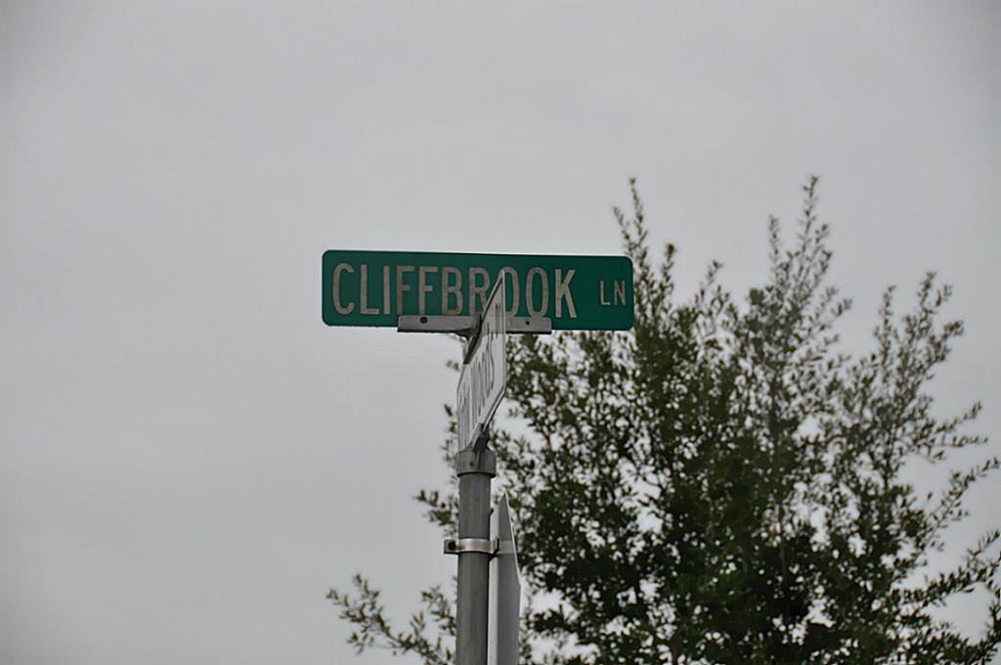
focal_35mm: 112
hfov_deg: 18.2
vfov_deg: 12.1
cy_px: 332
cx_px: 500
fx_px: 3124
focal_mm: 75
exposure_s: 1/125
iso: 200
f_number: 5.6
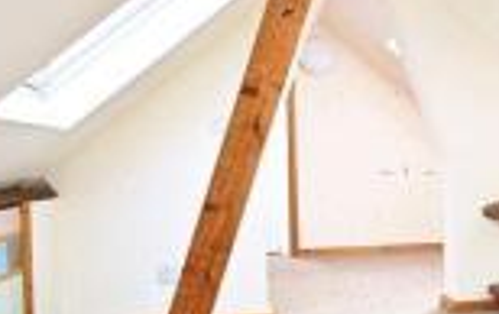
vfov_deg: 26.9
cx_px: 381
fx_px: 654
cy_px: 202
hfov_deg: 40.4
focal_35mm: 48
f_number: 1.8
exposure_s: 1/109
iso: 50
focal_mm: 2.03
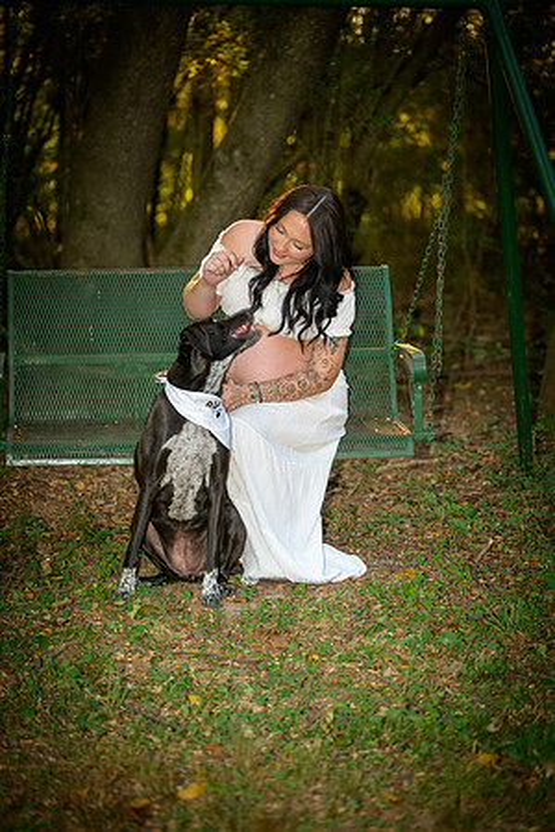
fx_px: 2428
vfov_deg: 19.5
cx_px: 278
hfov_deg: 13.0
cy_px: 416
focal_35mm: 105
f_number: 3.3
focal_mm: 105
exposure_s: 1/60
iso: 200
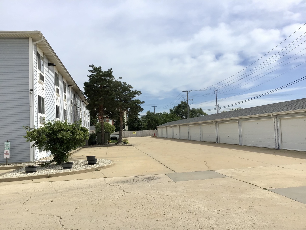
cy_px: 115
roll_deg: +2.4
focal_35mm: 31
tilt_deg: +5.1
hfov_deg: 58.4
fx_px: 274
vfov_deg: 45.4
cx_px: 153
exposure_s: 1/1988
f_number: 2.4
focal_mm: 3.3
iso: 25
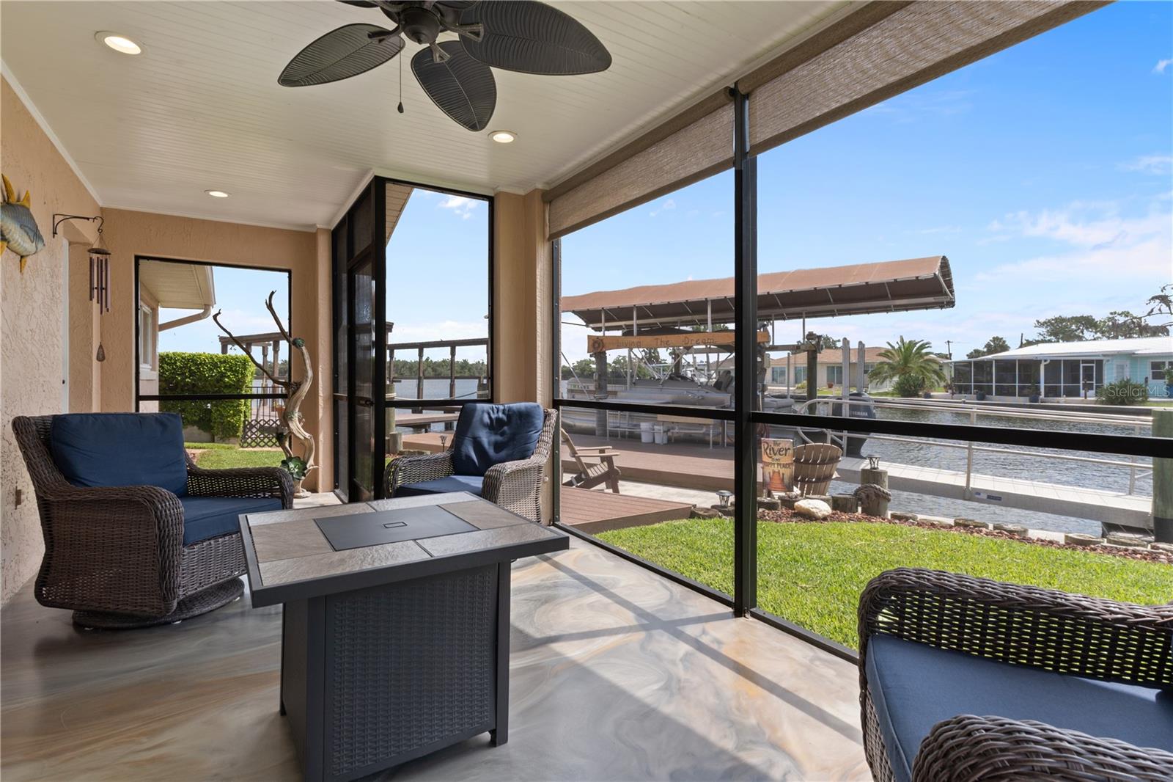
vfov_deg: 72.0
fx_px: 537
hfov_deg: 95.0
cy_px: 391
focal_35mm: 16
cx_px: 586
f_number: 8
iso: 250
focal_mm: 11
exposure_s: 1/50
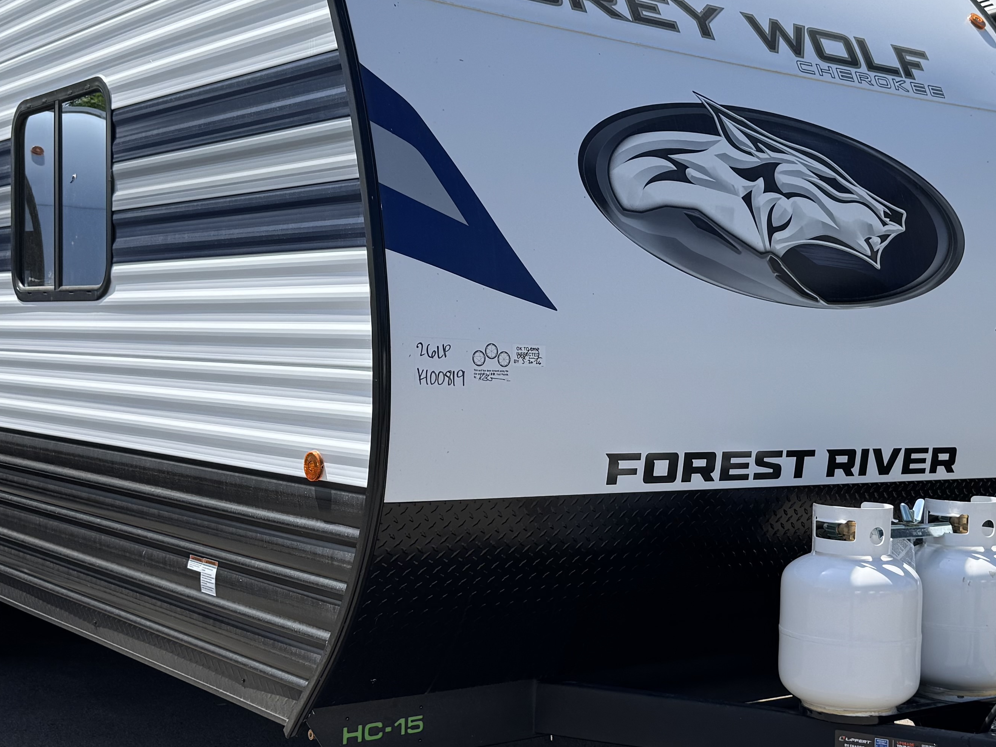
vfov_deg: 28.0
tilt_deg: -5.6
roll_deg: +0.5
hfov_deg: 36.7
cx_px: 598
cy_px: 426
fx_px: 1496
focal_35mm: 52
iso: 80
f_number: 1.78
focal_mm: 6.76
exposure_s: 1/3096
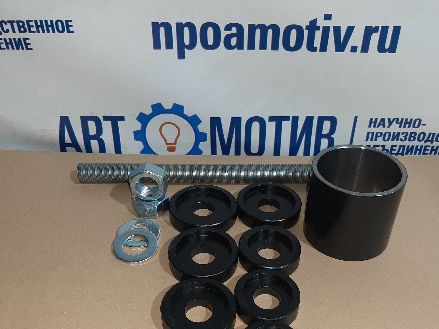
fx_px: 444
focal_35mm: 35
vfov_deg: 40.4
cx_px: 225
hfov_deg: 52.6
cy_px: 209
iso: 160
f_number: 1.7
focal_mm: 3.93
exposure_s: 1/50
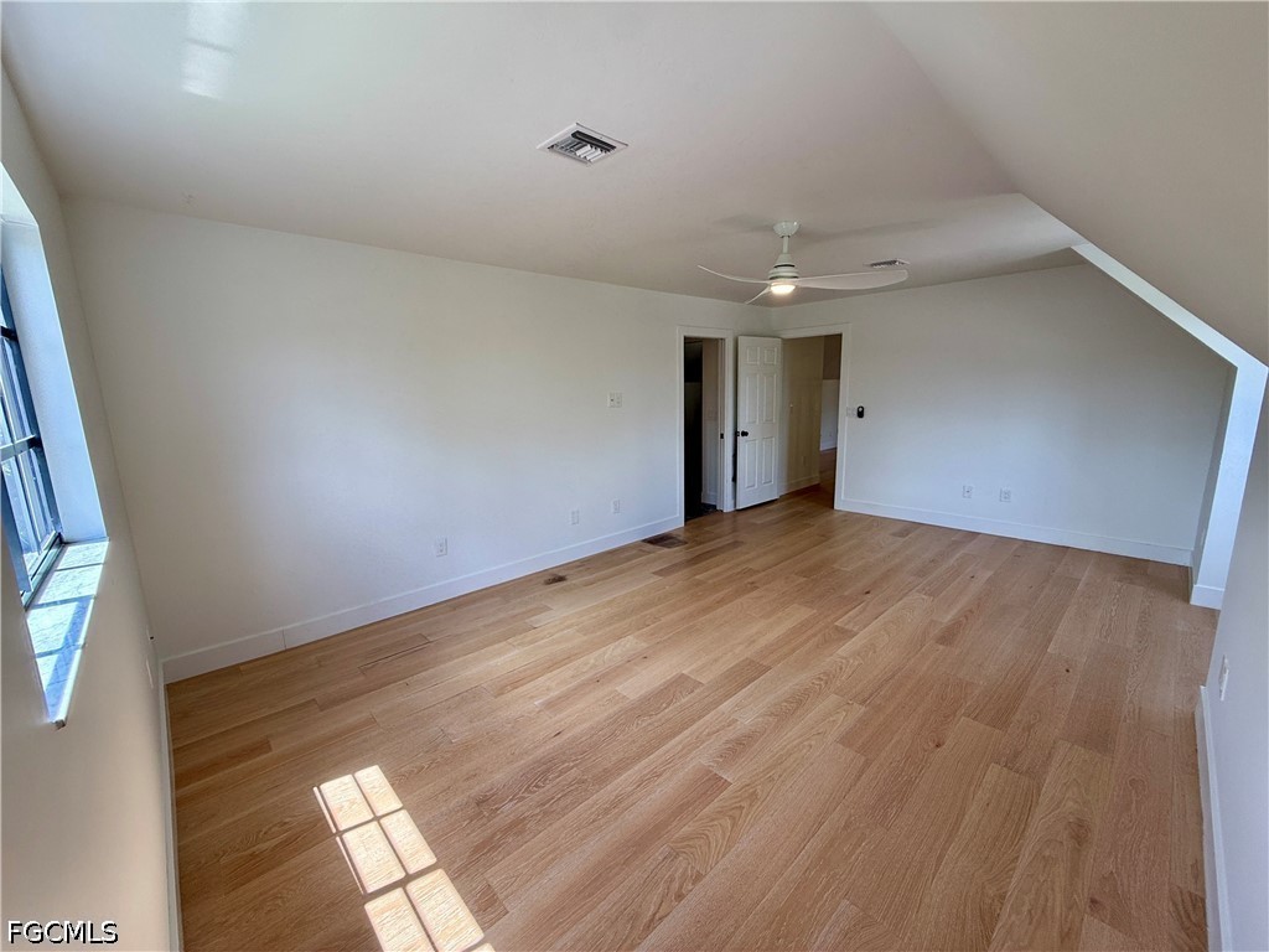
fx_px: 513
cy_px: 476
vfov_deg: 85.7
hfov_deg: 102.1
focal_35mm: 14
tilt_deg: -9.6
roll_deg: +1.4
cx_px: 634
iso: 64
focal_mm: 2.22
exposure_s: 1/120
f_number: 2.2
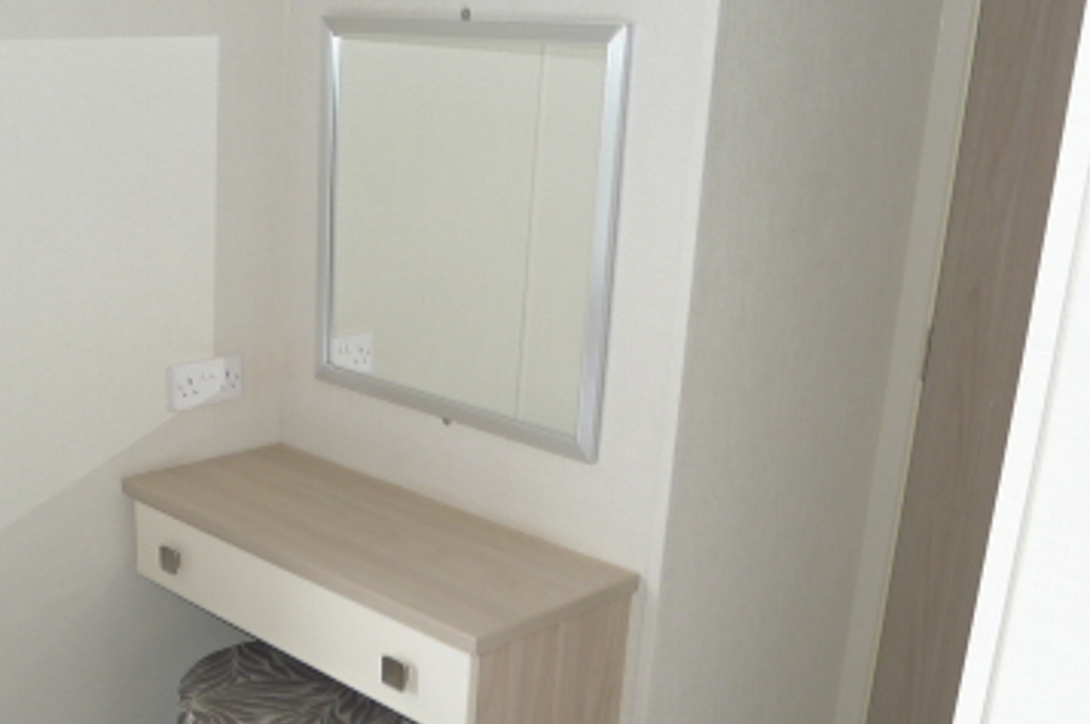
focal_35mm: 43
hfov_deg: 44.9
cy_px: 455
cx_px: 382
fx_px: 1300
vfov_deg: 31.0
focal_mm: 5.1
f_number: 2
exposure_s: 1/5
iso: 400
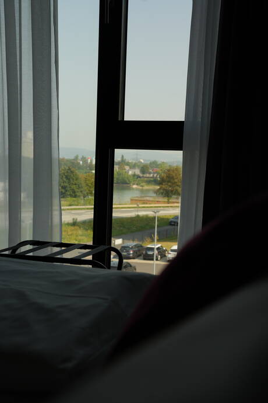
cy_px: 202
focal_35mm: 49
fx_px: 547
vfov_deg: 40.3
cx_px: 134
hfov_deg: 27.5
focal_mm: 49
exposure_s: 1/200
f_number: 7.1
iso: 100
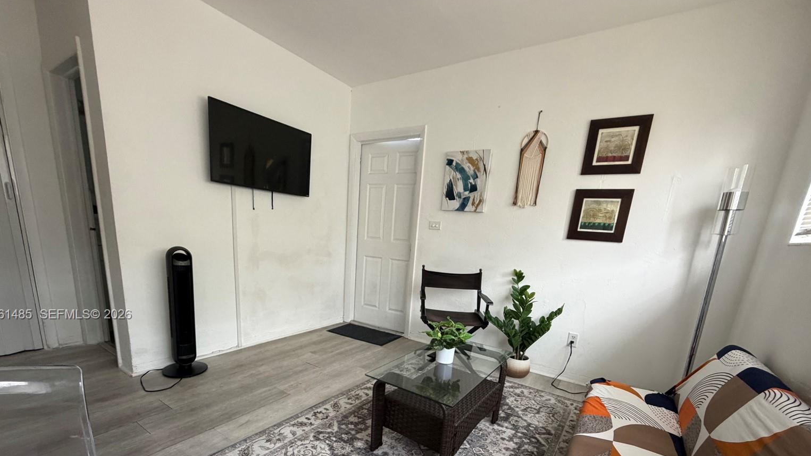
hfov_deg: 99.3
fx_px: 344
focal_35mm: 16
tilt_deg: -11.6
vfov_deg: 64.8
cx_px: 391
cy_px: 315
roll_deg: -2.9
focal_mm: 2.22
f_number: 2.2
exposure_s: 1/118
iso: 320
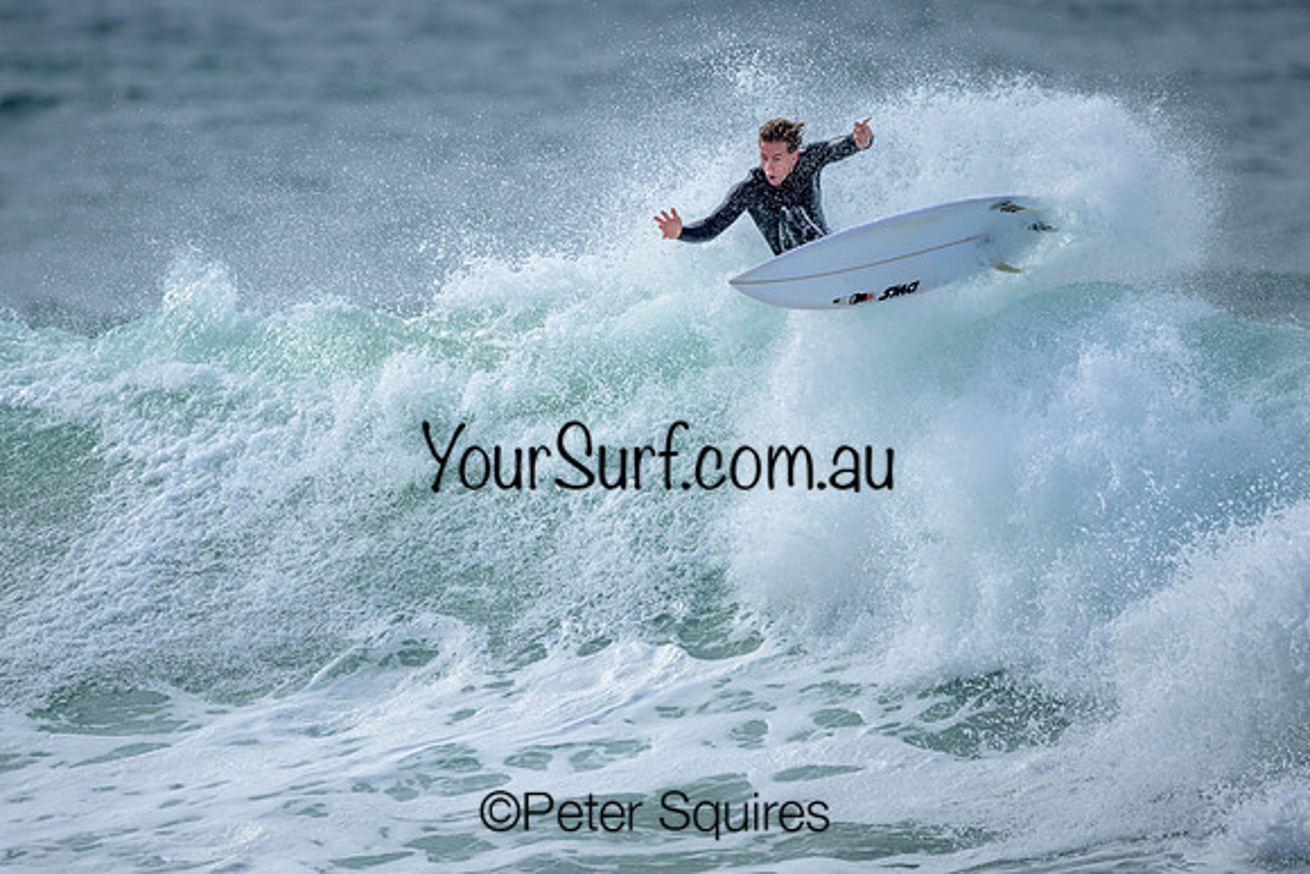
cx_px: 670
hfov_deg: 2.2
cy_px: 390
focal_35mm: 928
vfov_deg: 1.5
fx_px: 33770
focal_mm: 800
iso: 140
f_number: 6.3
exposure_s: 1/2000
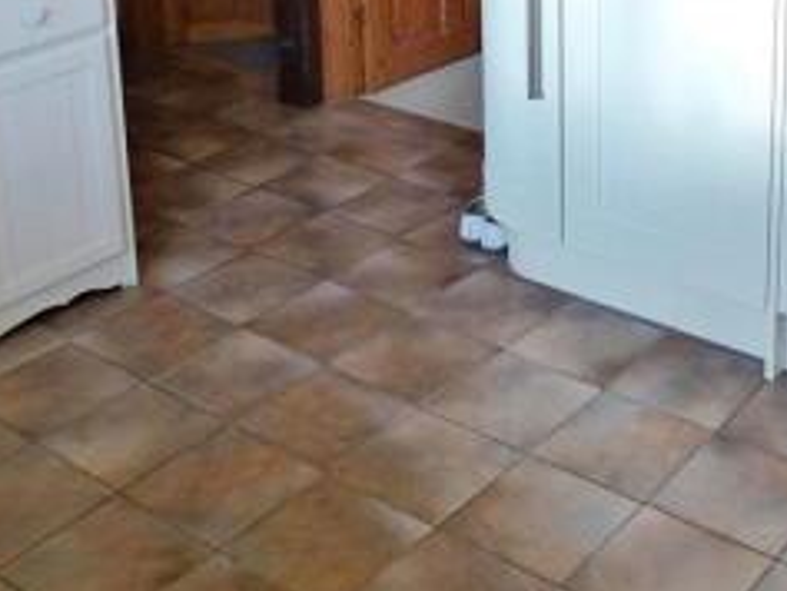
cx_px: 563
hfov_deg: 32.2
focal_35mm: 59
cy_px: -105
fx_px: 1342
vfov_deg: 22.9
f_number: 3.3
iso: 250
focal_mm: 4.3
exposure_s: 1/60
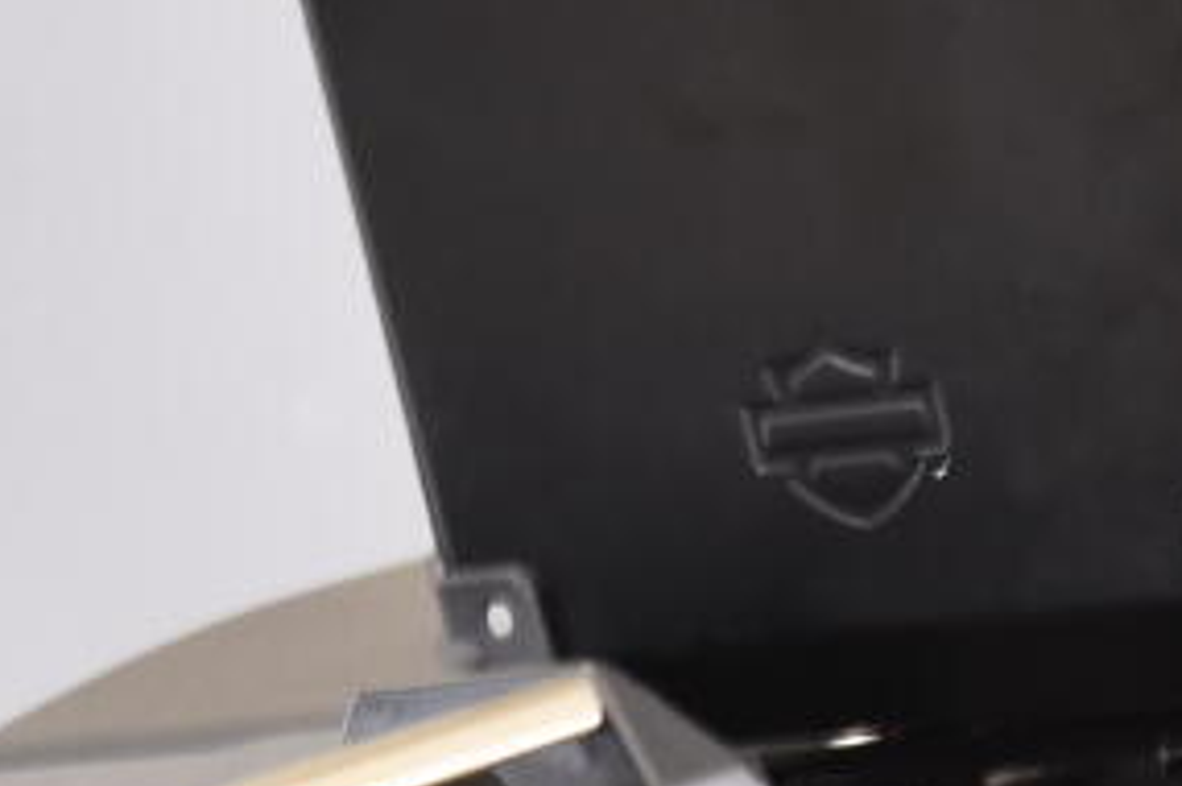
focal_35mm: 294
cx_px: -318
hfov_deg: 7.0
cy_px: 1582
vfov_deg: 4.6
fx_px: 9642
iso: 400
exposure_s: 1/8
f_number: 4.2
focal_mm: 28
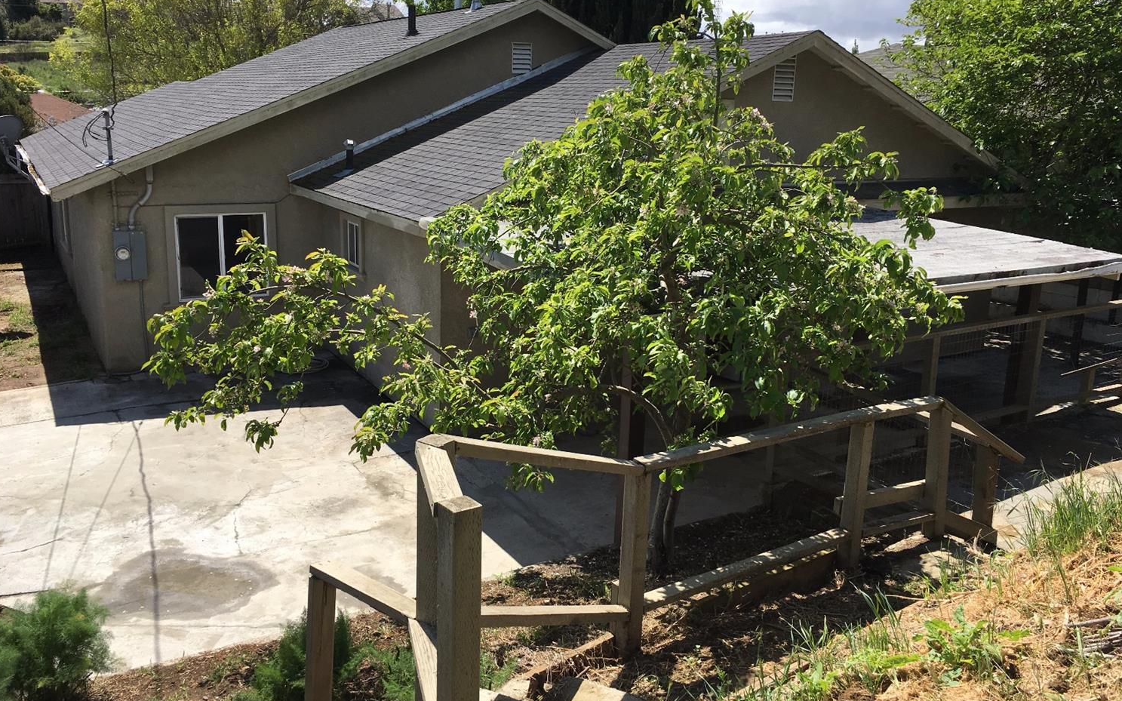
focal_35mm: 31
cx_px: 557
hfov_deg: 61.2
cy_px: 321
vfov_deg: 40.6
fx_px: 948
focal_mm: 4.15
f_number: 2.2
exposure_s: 1/1508
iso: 25
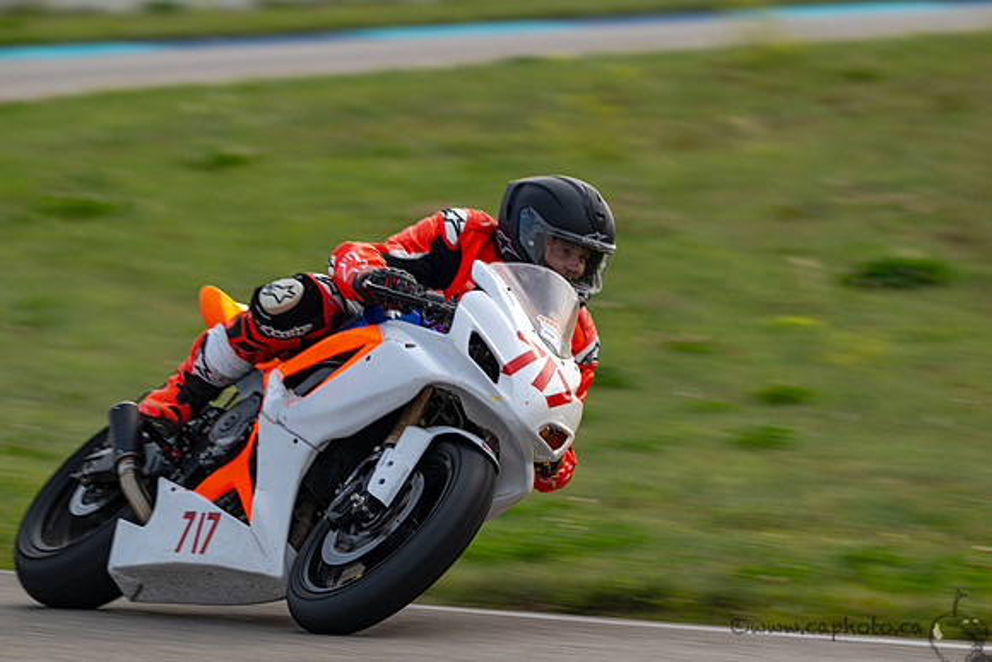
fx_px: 13505
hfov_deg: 4.2
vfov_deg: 2.8
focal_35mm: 490
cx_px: 496
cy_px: 331
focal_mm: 490
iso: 90
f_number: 10
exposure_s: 1/160
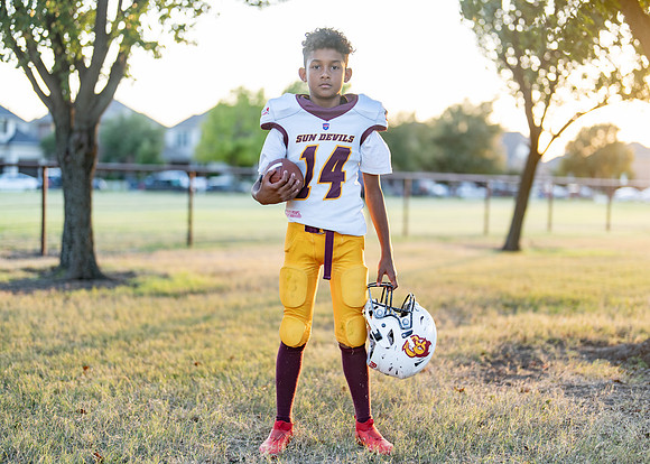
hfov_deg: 34.8
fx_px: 1037
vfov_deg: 25.2
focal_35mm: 56
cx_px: 342
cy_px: 243
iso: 100
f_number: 1.2
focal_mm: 50
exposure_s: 1/400
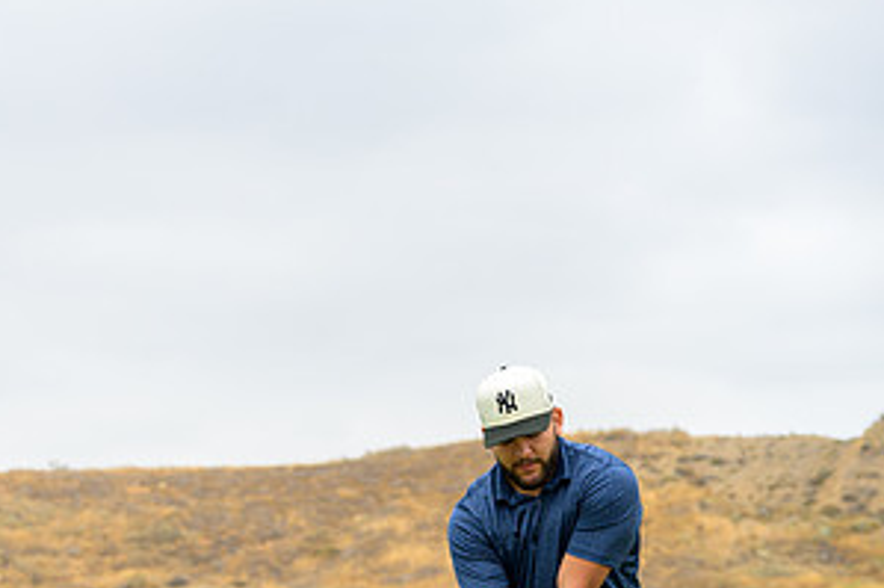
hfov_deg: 15.6
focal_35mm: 130
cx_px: 109
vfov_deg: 10.5
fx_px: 3190
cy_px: 554
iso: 800
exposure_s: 1/2500
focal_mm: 67
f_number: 4
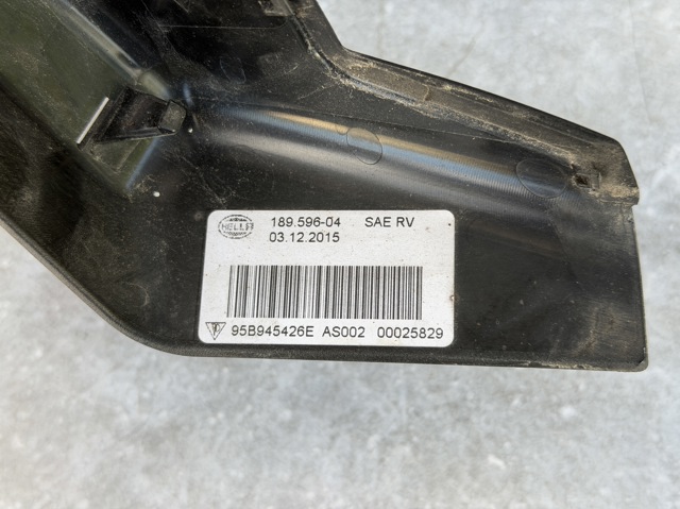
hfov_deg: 39.7
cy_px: 254
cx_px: 340
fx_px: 942
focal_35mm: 48
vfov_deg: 30.2
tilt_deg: -79.5
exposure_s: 1/121
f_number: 1.78
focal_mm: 6.76
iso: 64
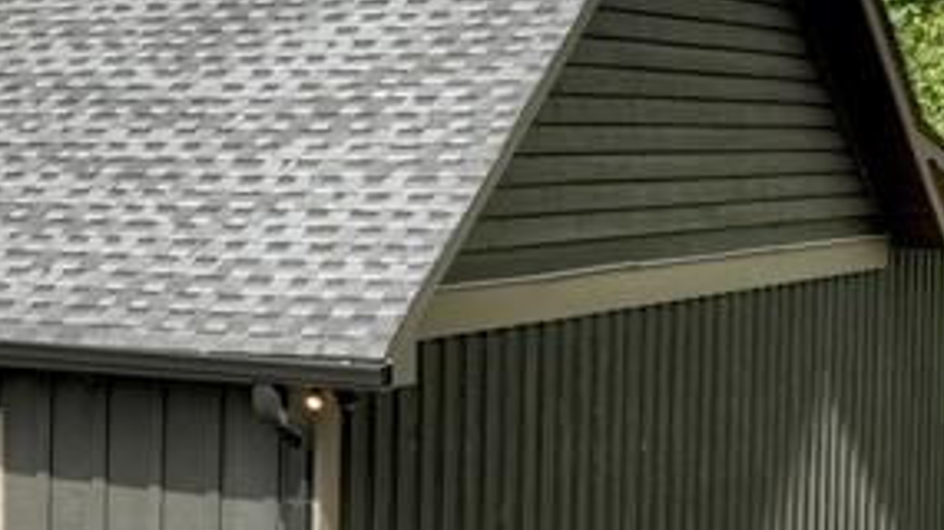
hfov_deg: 19.6
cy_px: 422
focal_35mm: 94
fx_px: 2352
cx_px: -494
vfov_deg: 12.8
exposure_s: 1/1250
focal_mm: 12.3
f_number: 2.8
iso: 100
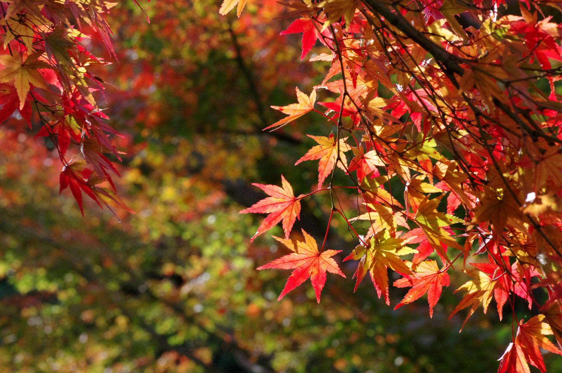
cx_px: 281
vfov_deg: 9.1
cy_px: 186
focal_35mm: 150
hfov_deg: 13.7
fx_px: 2340
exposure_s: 1/400
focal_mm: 100
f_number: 11
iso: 1600
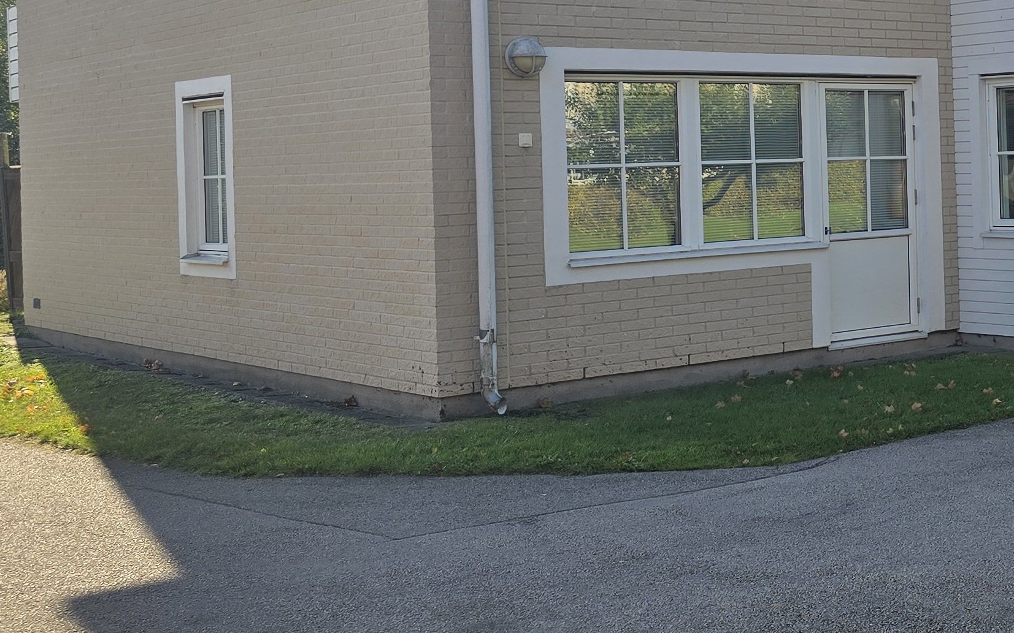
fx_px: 1630
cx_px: 1169
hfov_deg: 30.2
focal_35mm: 59
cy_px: 135
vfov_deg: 21.7
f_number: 1.7
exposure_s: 1/699
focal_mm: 6.3
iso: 12
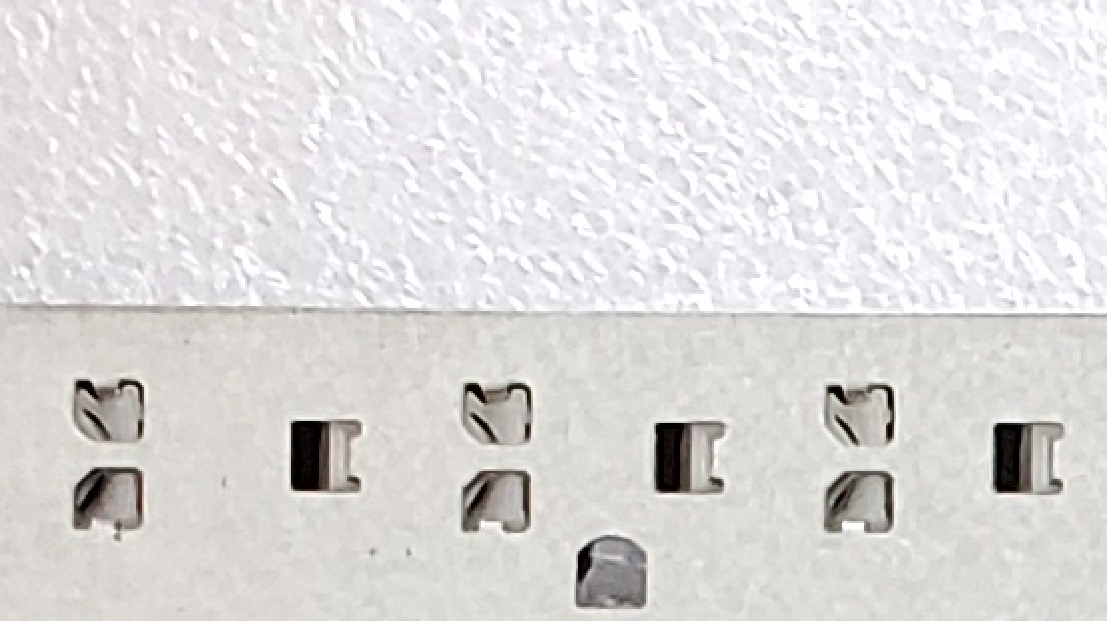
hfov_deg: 9.2
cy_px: 2815
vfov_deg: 5.0
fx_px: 6074
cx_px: 2749
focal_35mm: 207
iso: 320
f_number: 2.4
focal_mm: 4.3
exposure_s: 1/50
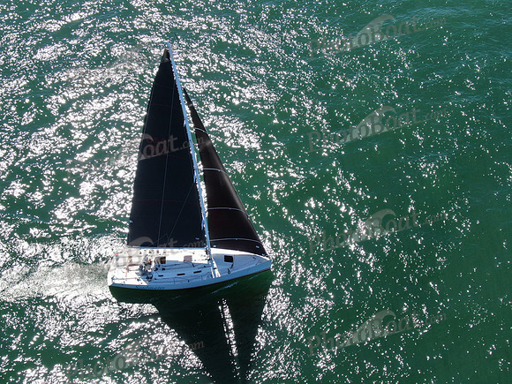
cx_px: 256
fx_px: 695
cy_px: 192
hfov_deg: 40.4
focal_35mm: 47
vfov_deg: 30.9
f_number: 3.8
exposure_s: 1/500
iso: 100
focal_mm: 8.42
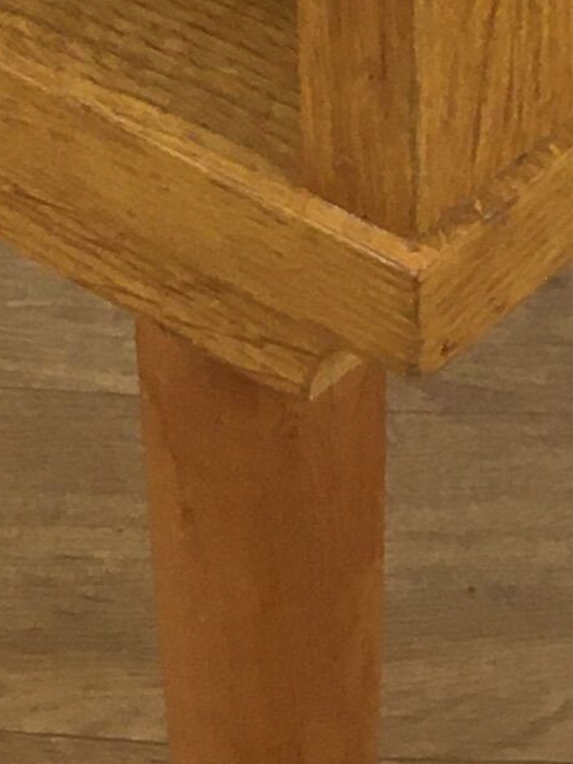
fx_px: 4173
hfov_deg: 7.8
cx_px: 53
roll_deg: +2.5
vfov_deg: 9.8
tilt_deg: -25.3
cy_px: -742
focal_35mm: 189
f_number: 2.2
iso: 32
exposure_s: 1/33
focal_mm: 4.15
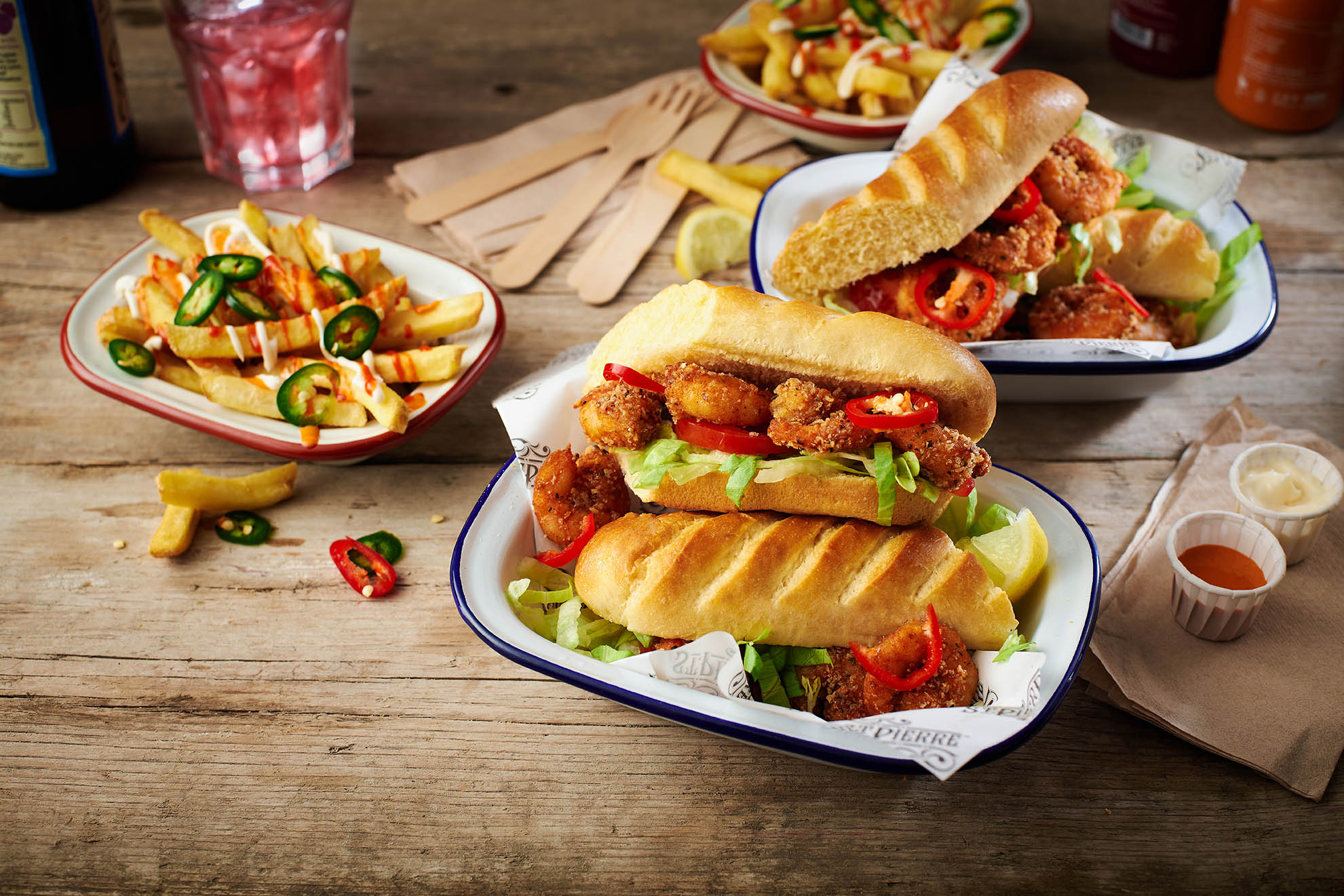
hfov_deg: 39.6
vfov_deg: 27.0
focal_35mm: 50
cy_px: 448
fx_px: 1867
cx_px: 672
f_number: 6.7
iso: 64
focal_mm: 50
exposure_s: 1/125
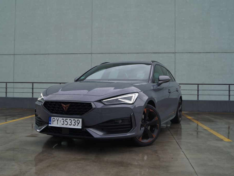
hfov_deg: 51.3
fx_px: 243
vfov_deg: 39.7
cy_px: 88
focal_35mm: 36
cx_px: 115
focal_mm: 22
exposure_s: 1/125
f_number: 5.6
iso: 100
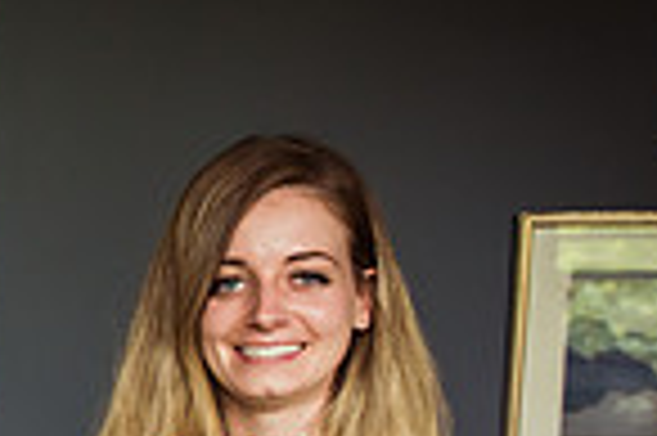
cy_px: 569
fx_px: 2461
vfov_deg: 9.9
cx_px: -562
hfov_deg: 13.5
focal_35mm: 135
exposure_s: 1/160
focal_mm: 34
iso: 720
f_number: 5
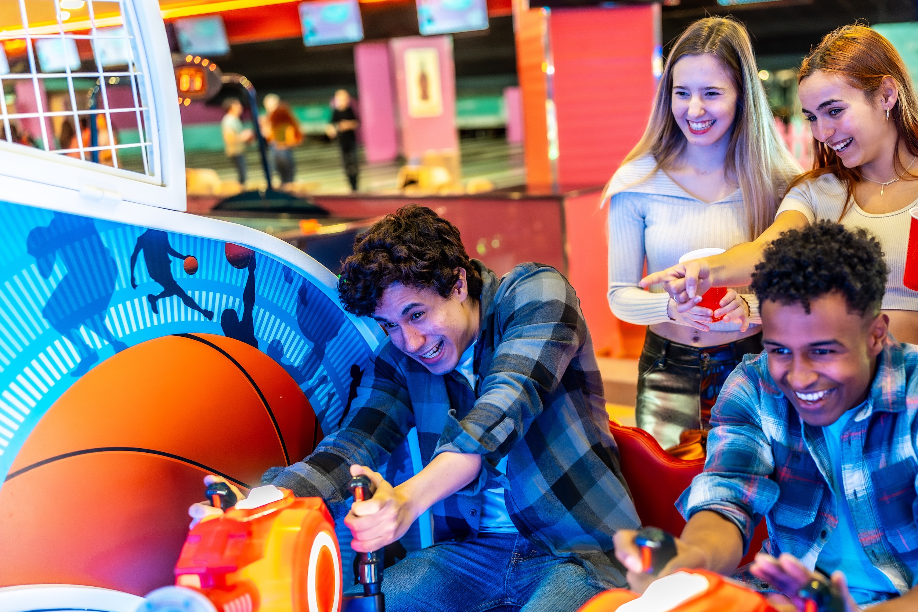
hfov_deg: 46.2
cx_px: 544
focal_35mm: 42
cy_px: 363
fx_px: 1071
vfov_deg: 31.8
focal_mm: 35
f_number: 1.8
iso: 1250
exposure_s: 1/250
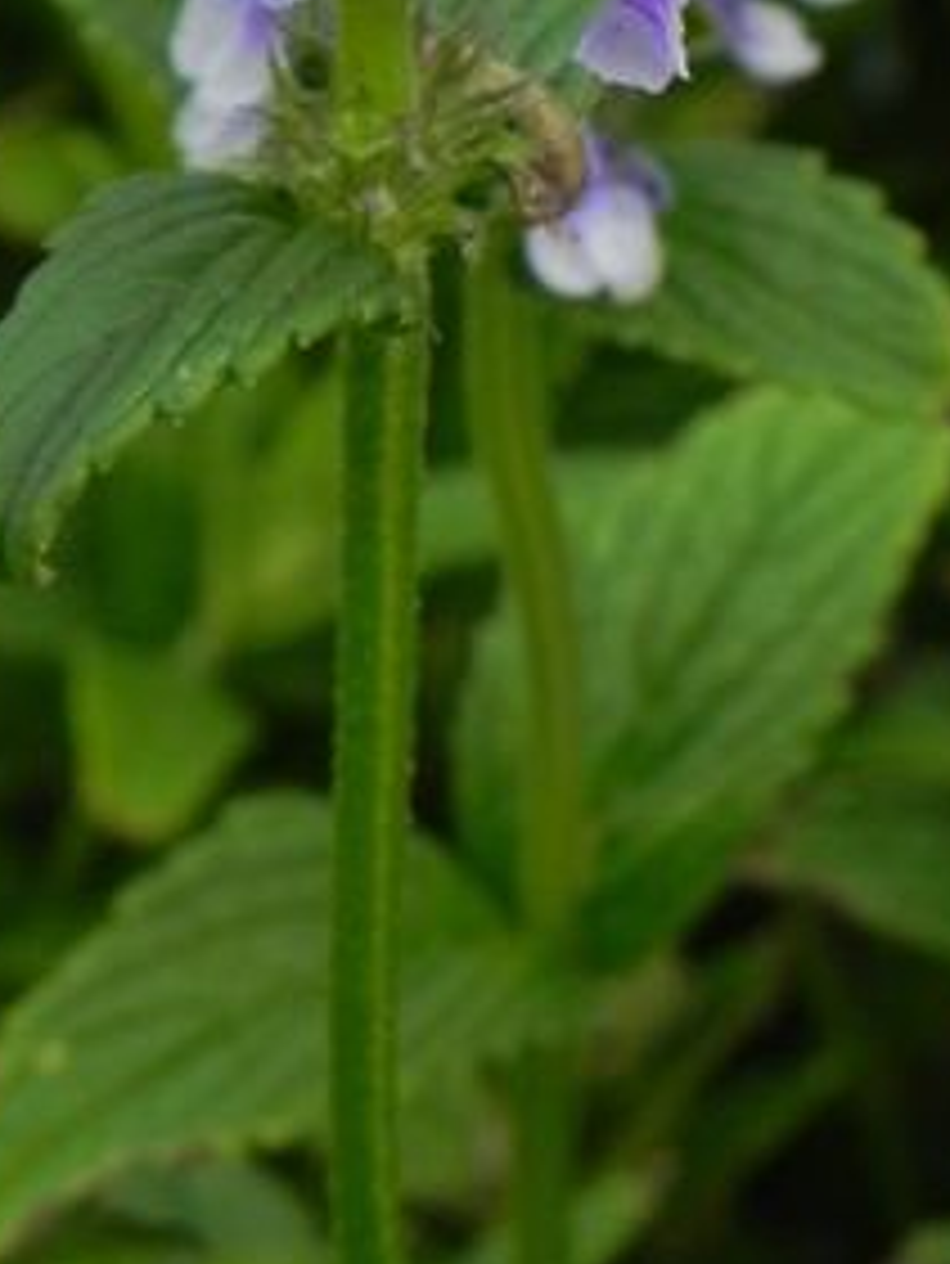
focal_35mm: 333
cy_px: -508
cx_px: 563
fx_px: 12176
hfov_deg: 4.5
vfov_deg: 5.9
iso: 160
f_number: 5
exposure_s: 1/250
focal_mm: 20.8
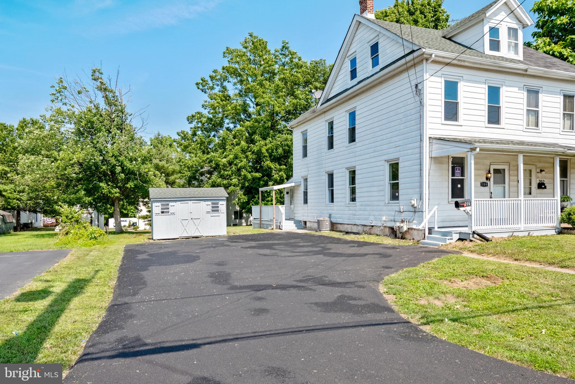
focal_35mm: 22
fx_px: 351
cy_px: 192
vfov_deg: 57.2
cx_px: 288
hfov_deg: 78.6
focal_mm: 15
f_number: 8
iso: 400
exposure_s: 1/6400
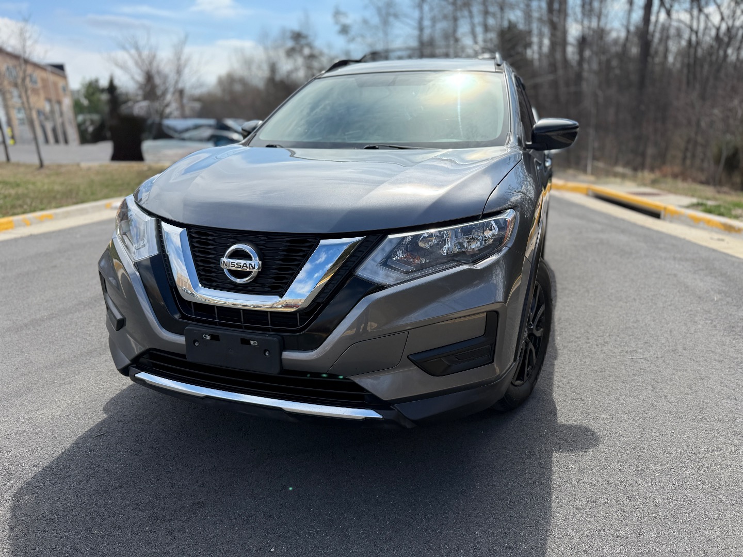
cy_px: 278
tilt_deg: -17.2
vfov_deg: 56.8
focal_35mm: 24
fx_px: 515
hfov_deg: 71.6
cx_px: 372
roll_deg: +1.8
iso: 80
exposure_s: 1/3279
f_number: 1.78
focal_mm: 6.76
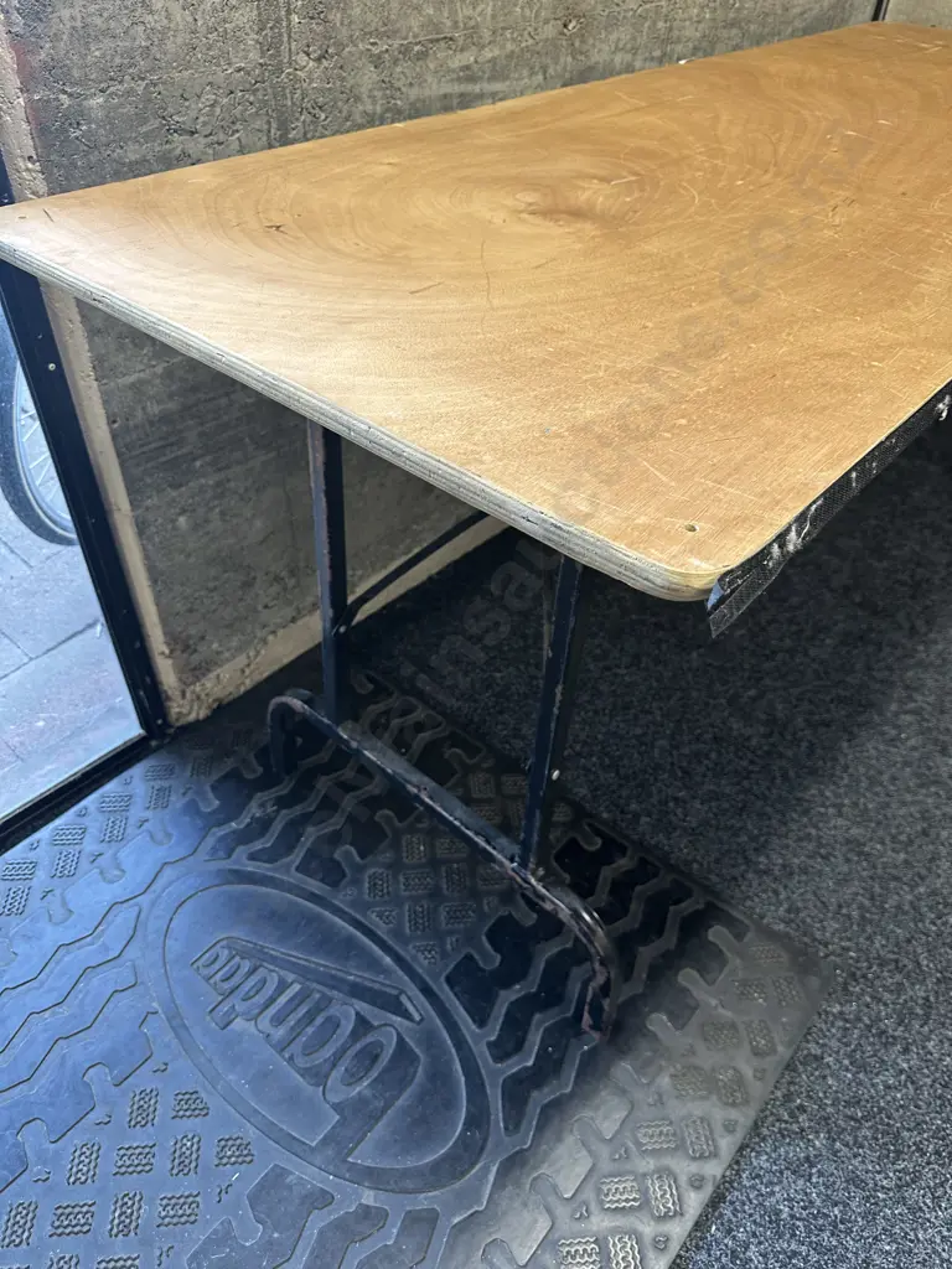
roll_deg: -2.7
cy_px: 634
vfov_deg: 71.6
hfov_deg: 56.8
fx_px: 880
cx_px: 476
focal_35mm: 24
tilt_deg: -41.9
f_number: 1.78
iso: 200
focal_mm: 6.86
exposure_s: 1/100
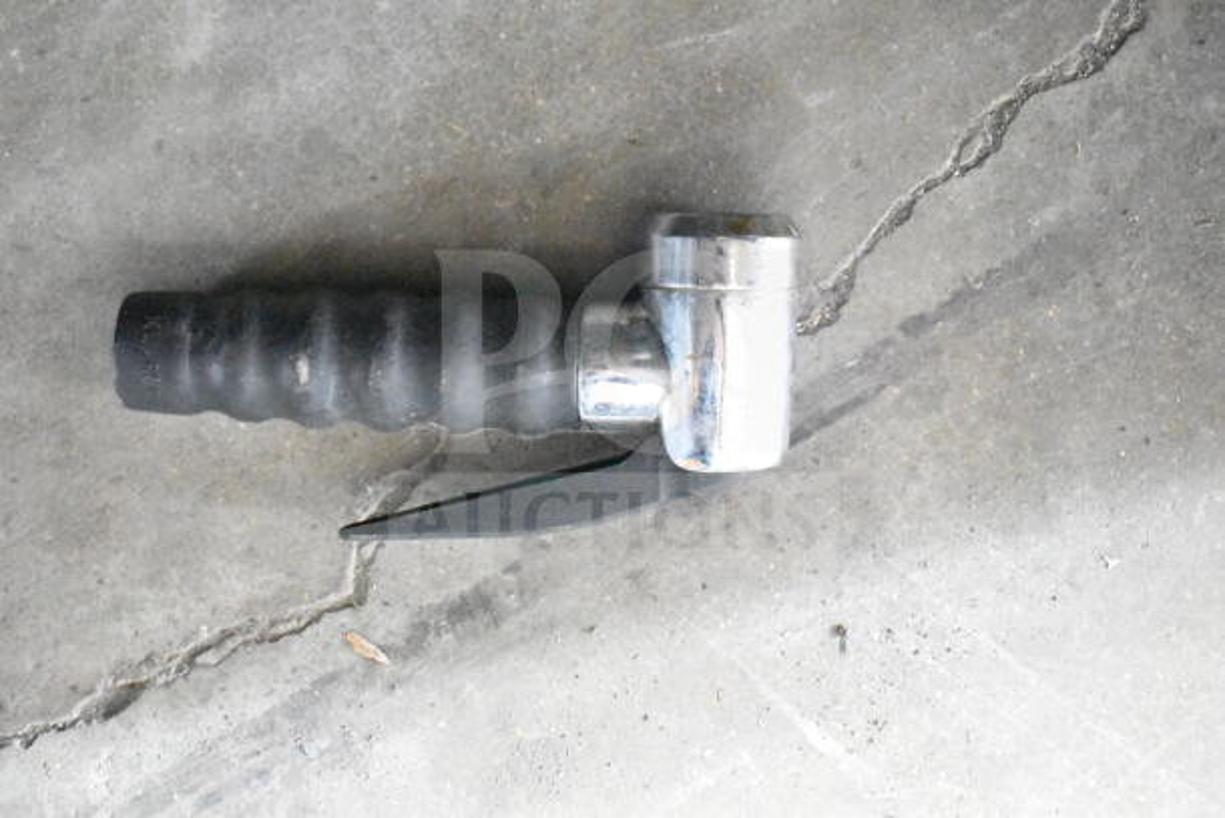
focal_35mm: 51
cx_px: 612
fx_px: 1736
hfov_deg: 38.9
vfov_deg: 26.5
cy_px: 409
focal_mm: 34
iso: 25600
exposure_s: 1/30
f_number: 4.5
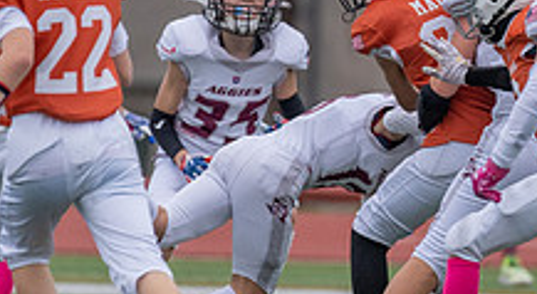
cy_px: 77
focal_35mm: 897
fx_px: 12696
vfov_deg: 1.3
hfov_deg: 2.4
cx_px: 356
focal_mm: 200
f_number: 2.8
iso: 1000
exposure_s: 1/1250
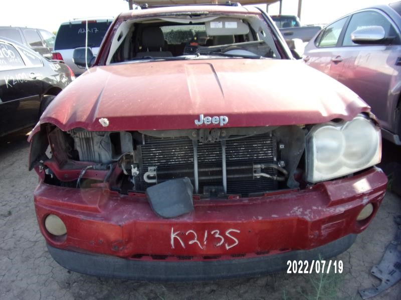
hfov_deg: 71.6
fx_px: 278
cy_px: 150
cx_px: 200
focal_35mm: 24
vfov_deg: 56.8
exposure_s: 1/200
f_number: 3.3
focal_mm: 4.3
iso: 80
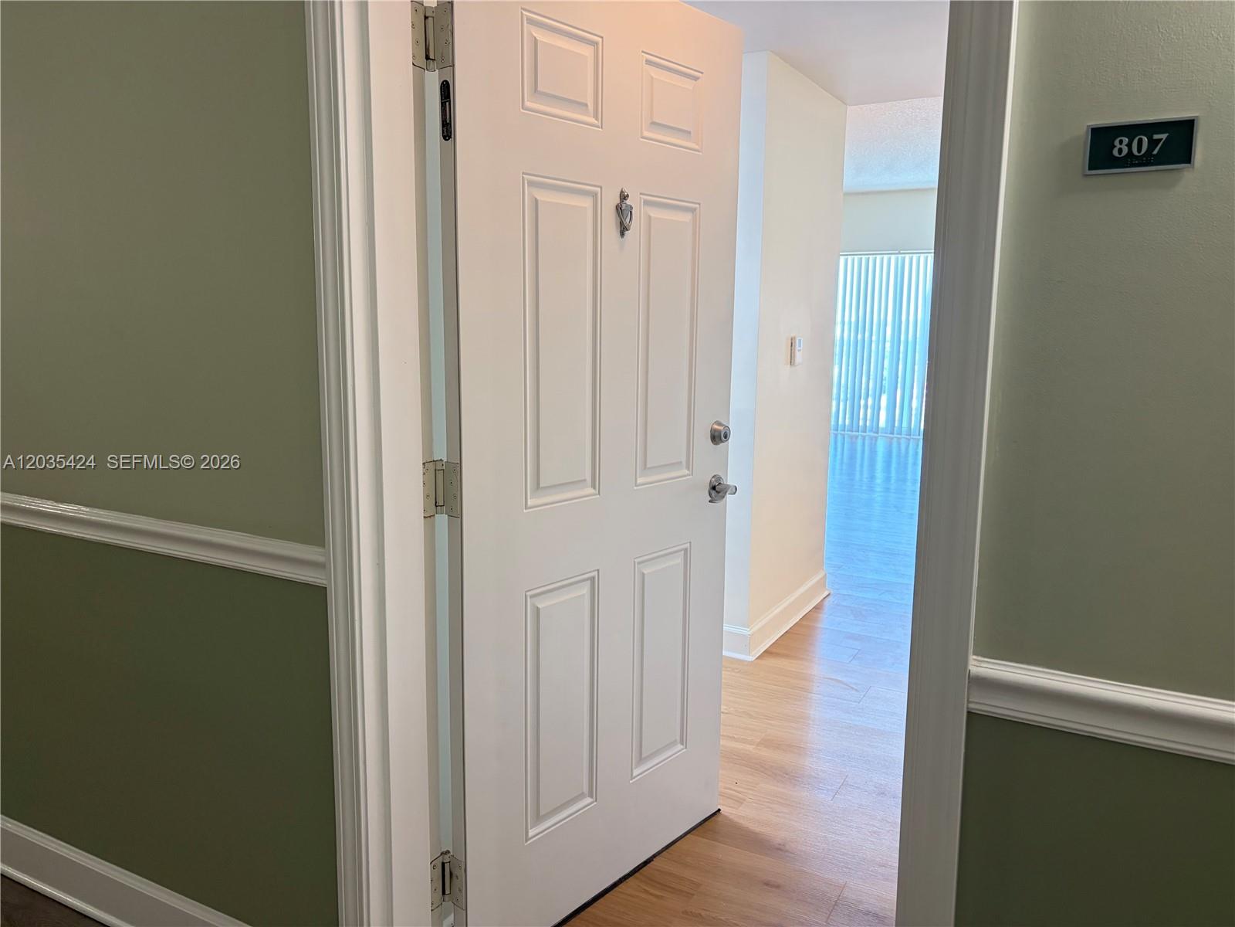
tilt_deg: -8.7
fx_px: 928
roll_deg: +0.7
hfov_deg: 67.3
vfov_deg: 53.1
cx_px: 618
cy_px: 464
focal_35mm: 26
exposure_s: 1/60
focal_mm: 5.96
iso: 250
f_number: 1.6
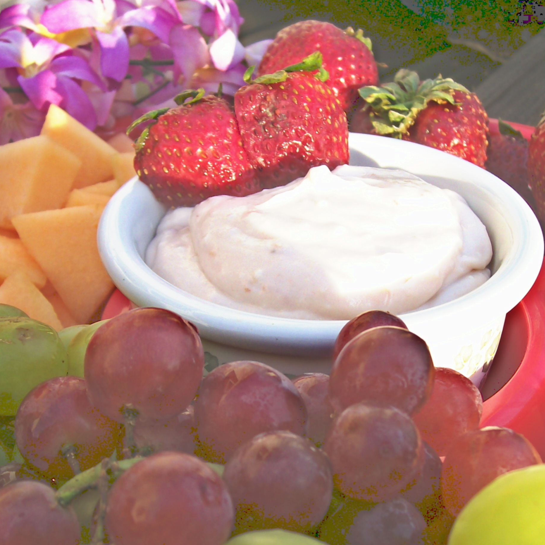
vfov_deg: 32.7
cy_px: 316
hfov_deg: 32.8
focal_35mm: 52
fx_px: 926
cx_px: 275
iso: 80
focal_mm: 5.8
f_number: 2.8
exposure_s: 1/243
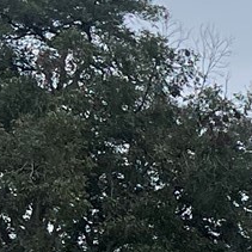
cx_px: 574
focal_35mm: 223
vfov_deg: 7.7
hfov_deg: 7.4
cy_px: 419
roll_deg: +1.1
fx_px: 1837
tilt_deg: +3.3
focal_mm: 5.7
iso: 50
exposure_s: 1/1597
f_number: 1.5
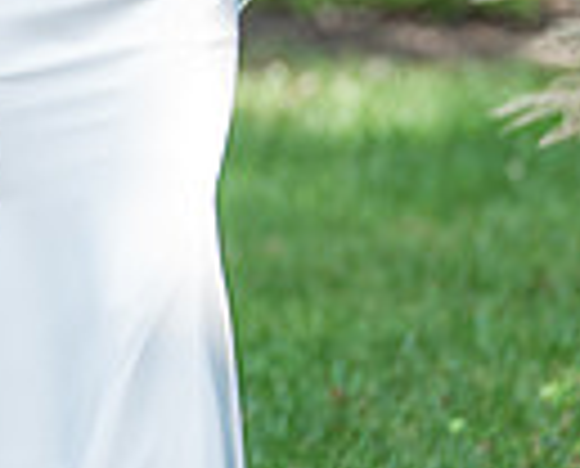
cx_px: 135
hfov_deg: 3.8
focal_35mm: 509
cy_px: -32
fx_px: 8764
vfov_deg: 3.1
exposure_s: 1/200
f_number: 2.8
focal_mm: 156
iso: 50
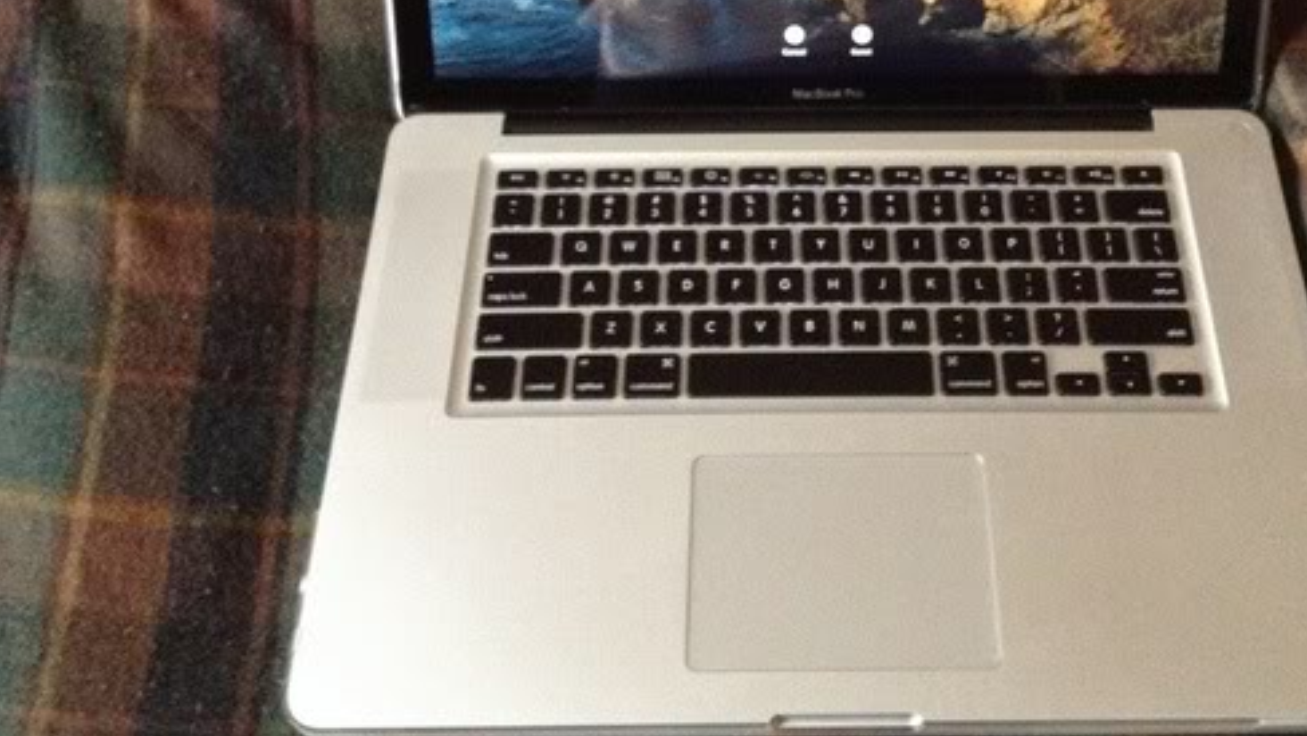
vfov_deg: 23.5
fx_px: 1734
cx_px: 812
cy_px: 110
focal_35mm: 50
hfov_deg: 41.0
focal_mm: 4.3
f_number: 2.4
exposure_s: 1/15
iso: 800
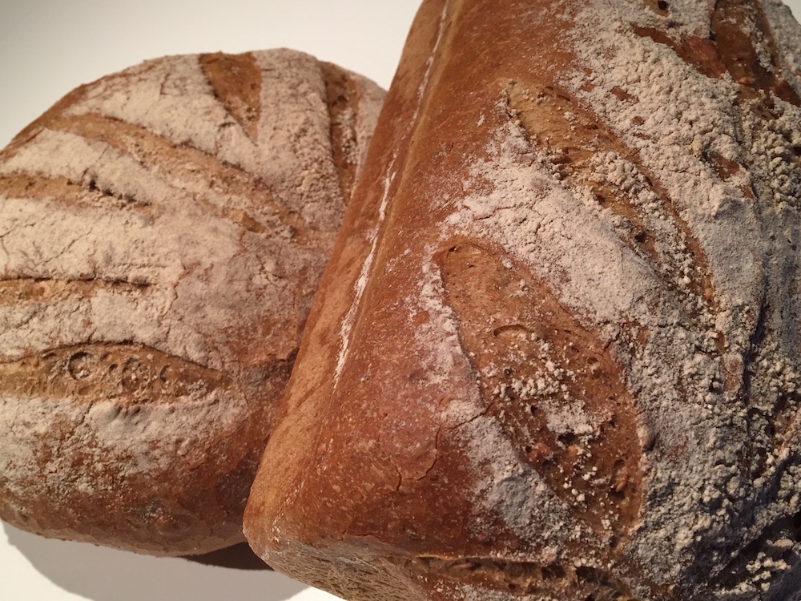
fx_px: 671
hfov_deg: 61.7
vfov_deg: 48.2
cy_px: 300
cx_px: 400
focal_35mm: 29
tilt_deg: -51.1
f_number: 2.2
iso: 40
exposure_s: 1/33
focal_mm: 4.15
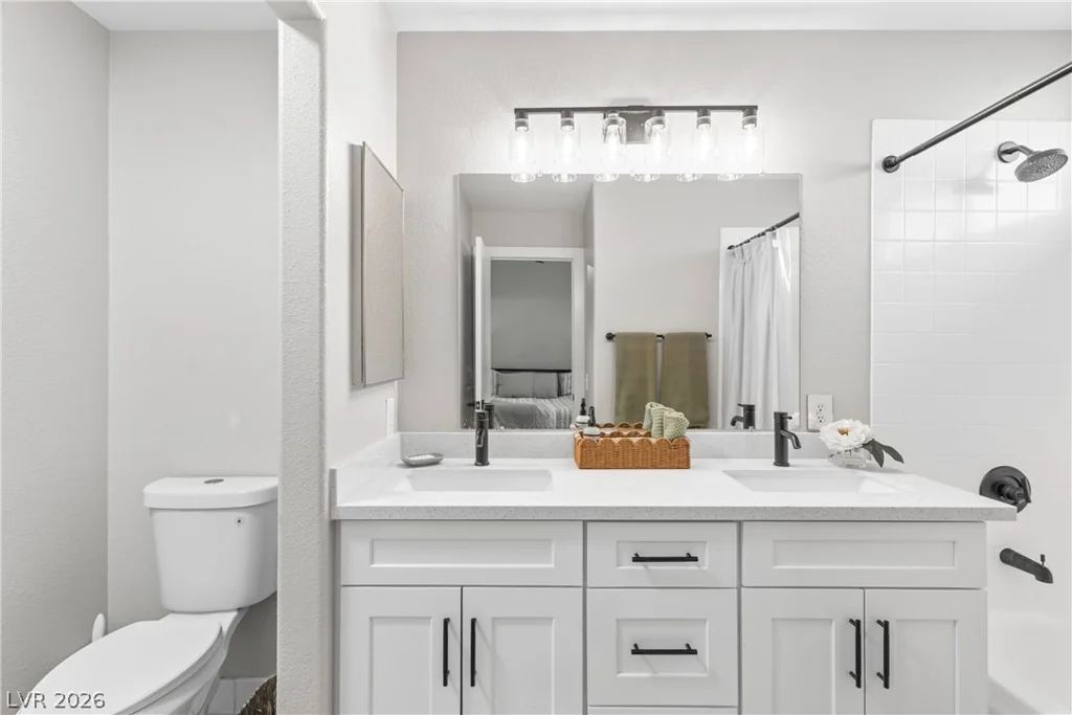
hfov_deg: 93.3
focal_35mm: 17
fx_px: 506
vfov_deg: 70.5
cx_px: 536
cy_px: 358
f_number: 8
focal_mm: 17
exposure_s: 1/2
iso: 400
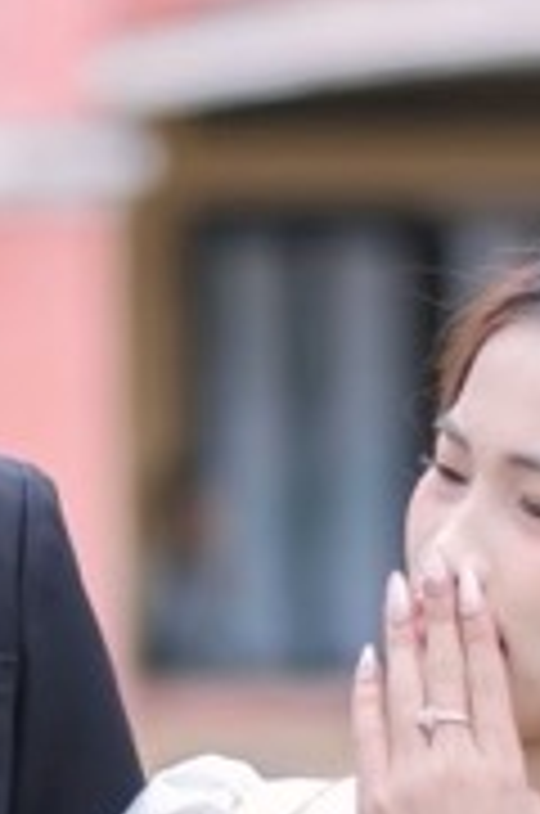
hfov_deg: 2.3
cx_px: -475
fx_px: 13596
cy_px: 1363
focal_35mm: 602
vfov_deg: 3.4
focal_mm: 85
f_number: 2
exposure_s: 1/800
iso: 100
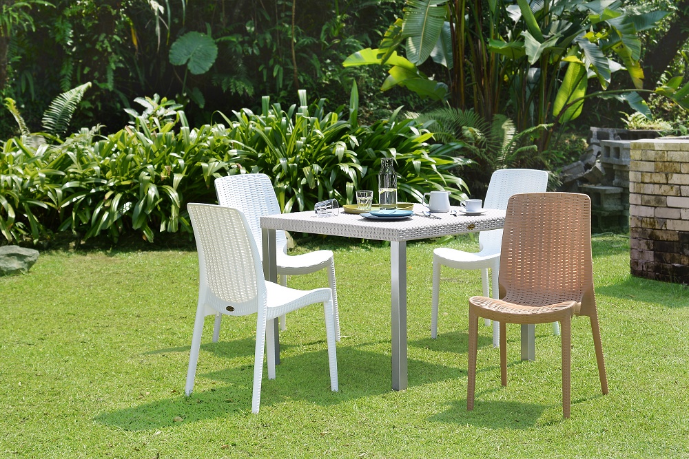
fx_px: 1110
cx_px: 344
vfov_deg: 23.4
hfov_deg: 34.5
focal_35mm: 58
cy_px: 230
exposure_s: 1/250
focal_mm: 58
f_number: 6.3
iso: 100
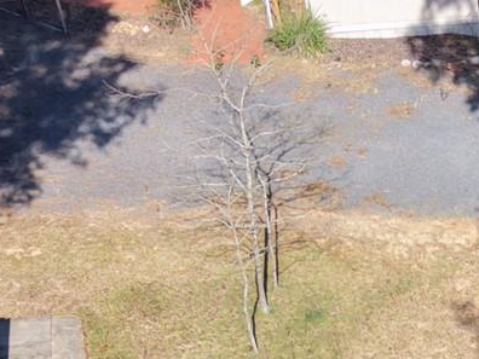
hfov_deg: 14.9
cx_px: 700
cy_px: 843
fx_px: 1716
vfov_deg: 10.4
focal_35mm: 124
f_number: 1.8
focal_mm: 8.67
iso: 100
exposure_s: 1/1000
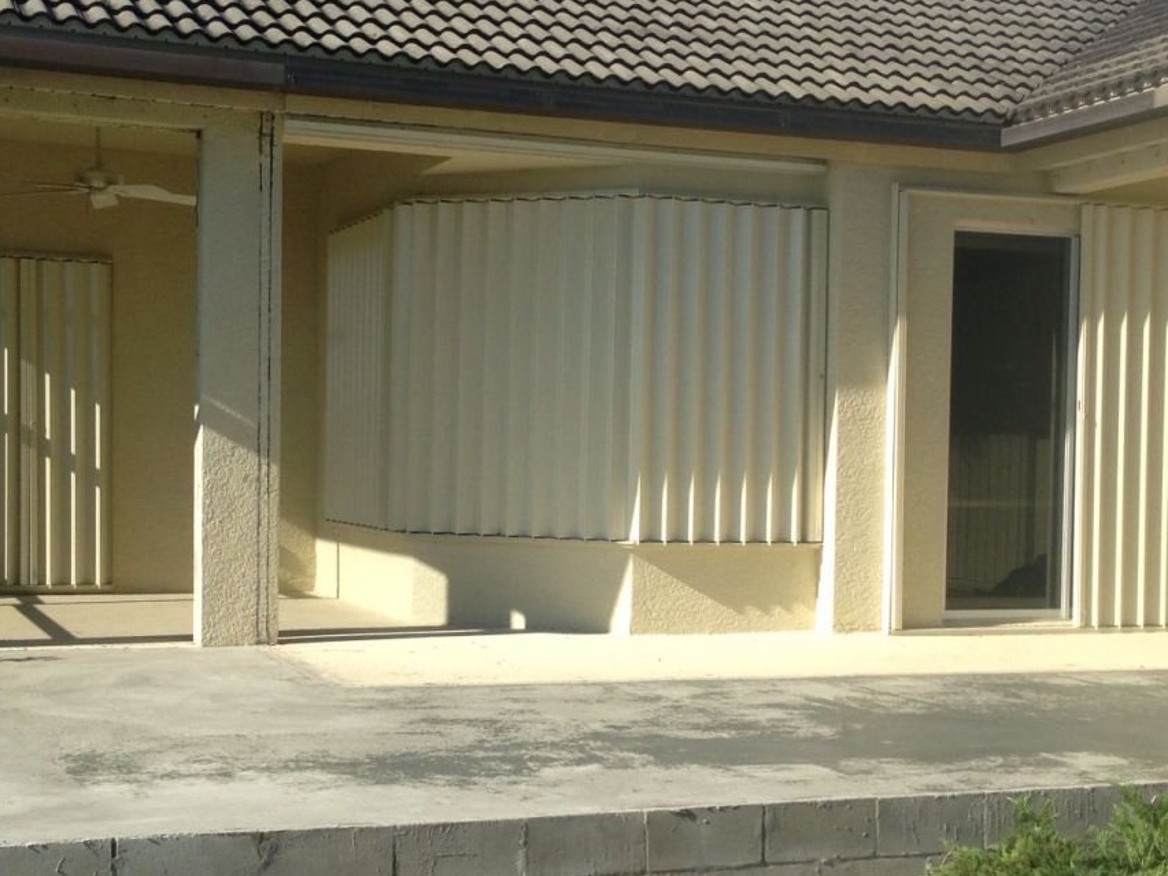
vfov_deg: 23.6
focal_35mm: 62
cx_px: 639
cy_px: 543
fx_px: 2092
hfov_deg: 31.2
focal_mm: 4.13
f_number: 2.4
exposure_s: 1/1695
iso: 64
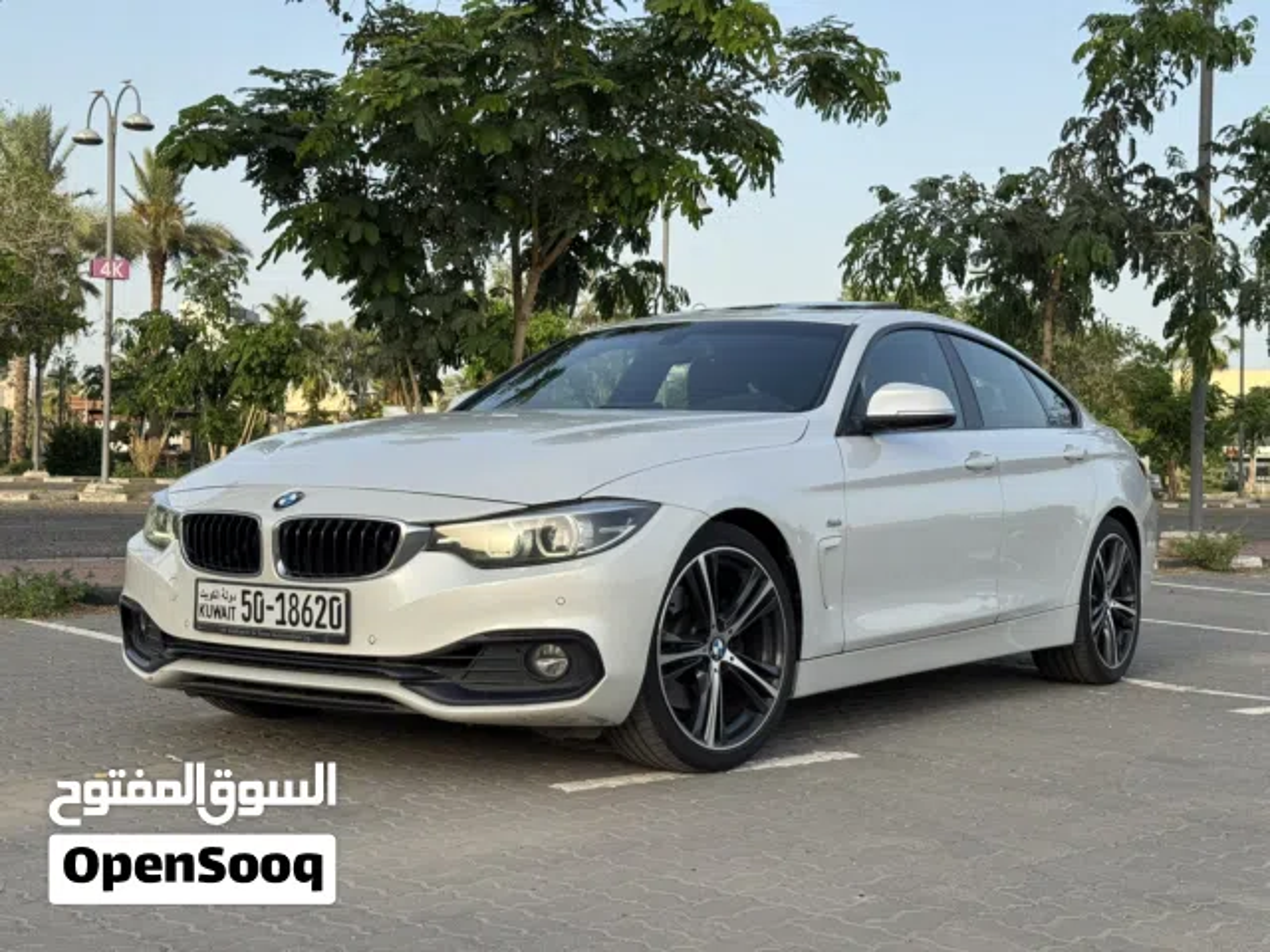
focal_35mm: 48
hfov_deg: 39.7
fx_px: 1761
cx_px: 635
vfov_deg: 30.3
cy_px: 476
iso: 64
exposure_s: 1/1869
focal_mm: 6.76
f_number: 1.78
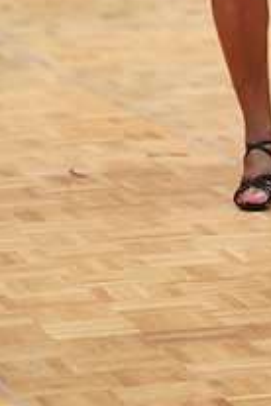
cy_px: -153
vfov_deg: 5.5
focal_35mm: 373
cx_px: 378
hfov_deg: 3.7
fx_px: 4211
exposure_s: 1/250
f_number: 2.8
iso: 3200
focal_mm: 133
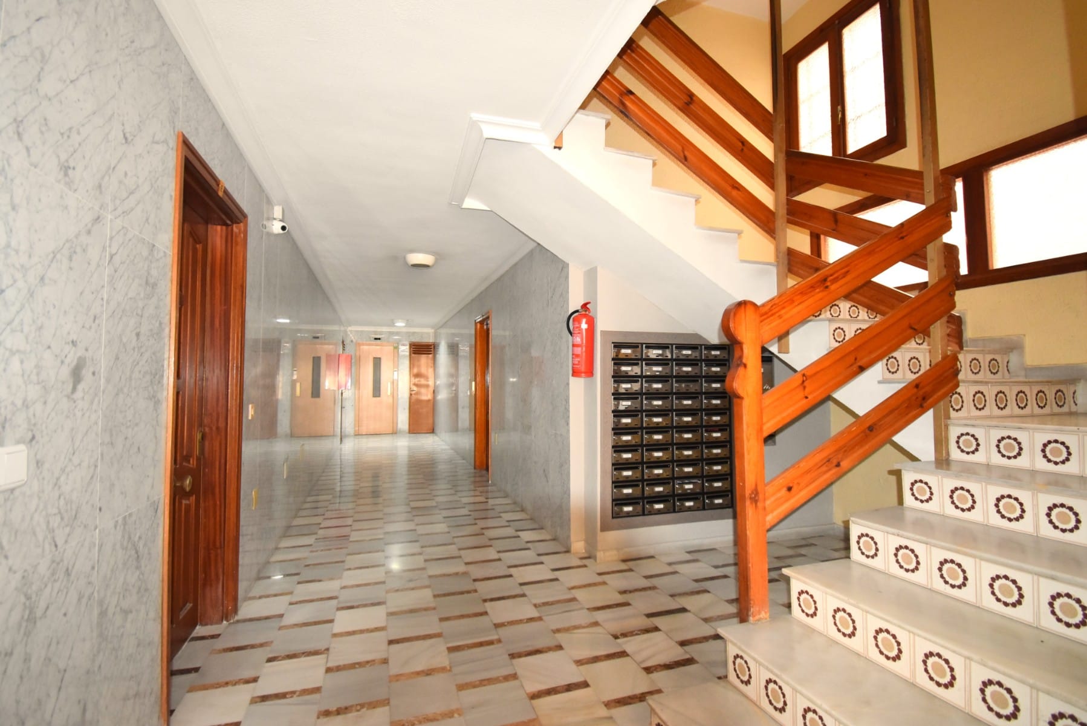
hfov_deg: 100.4
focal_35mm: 15
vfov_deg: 77.4
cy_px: 363
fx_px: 453
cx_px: 544
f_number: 4.5
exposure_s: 1/60
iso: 1100
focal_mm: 10
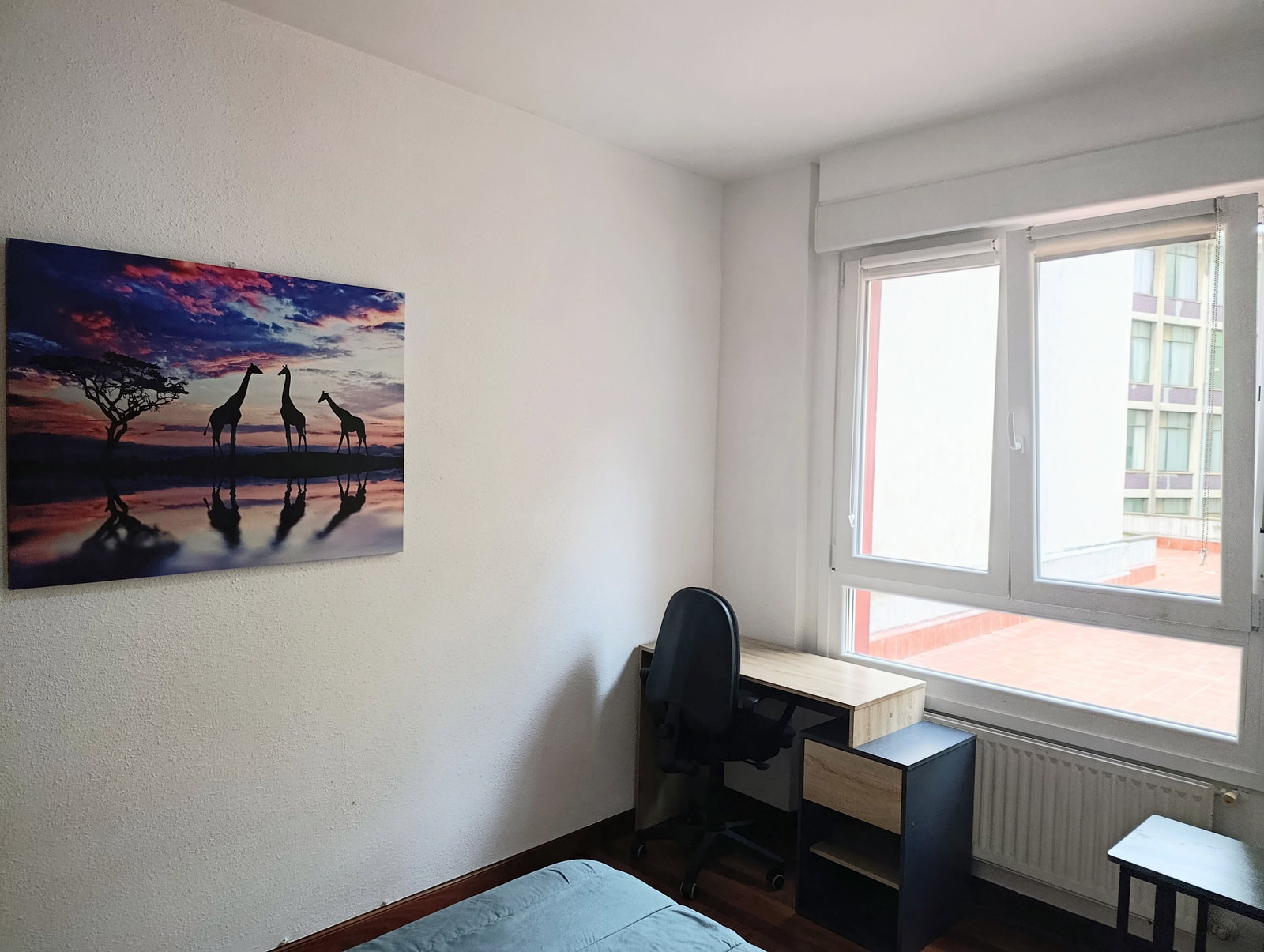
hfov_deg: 73.8
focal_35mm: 23
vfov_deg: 59.0
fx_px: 841
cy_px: 476
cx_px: 632
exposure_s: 1/100
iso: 241
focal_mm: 6.11
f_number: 1.65
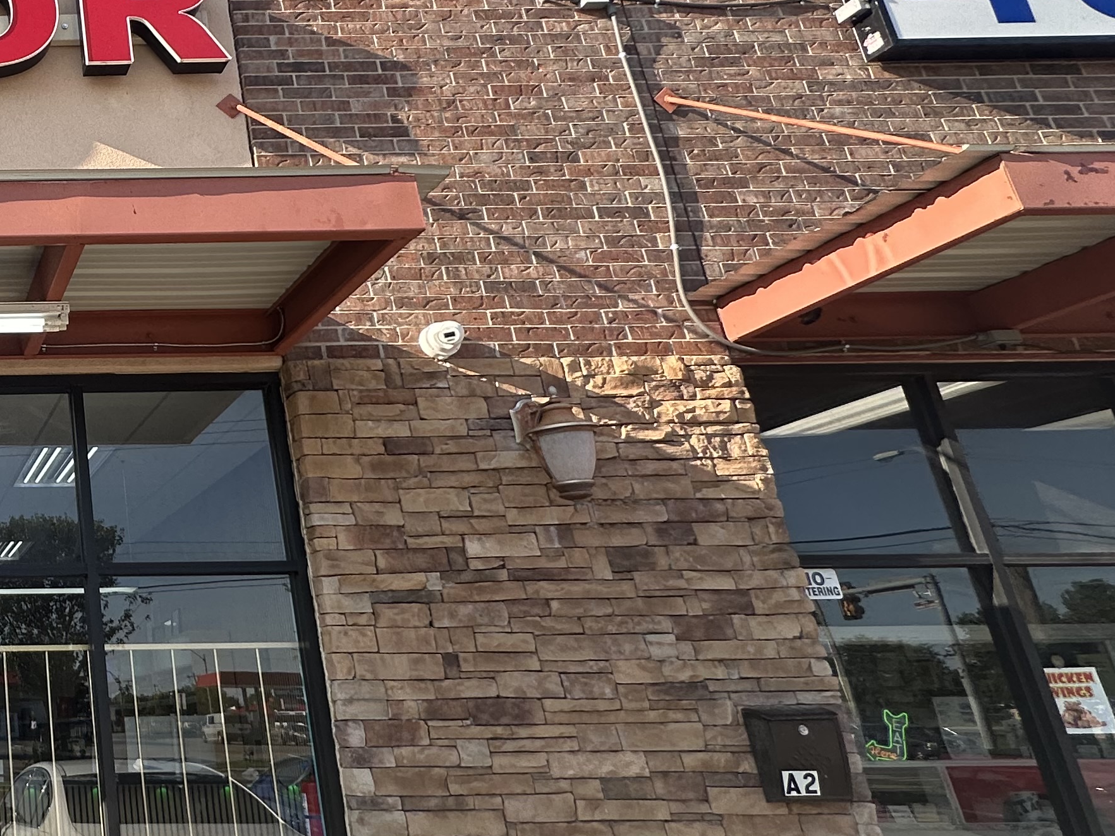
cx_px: -153
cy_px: 383
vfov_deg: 44.1
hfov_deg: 42.5
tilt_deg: +18.4
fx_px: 1031
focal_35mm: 32
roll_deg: -0.9
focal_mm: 2.22
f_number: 2.2
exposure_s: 1/479
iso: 40
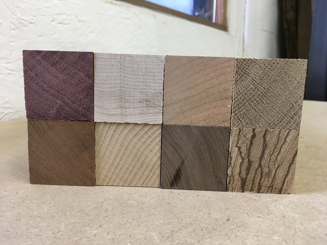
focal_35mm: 29
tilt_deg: -9.6
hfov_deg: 61.7
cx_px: 164
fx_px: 274
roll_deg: -1.6
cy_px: 122
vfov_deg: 48.2
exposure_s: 1/33
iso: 80
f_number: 2.2
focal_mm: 4.15
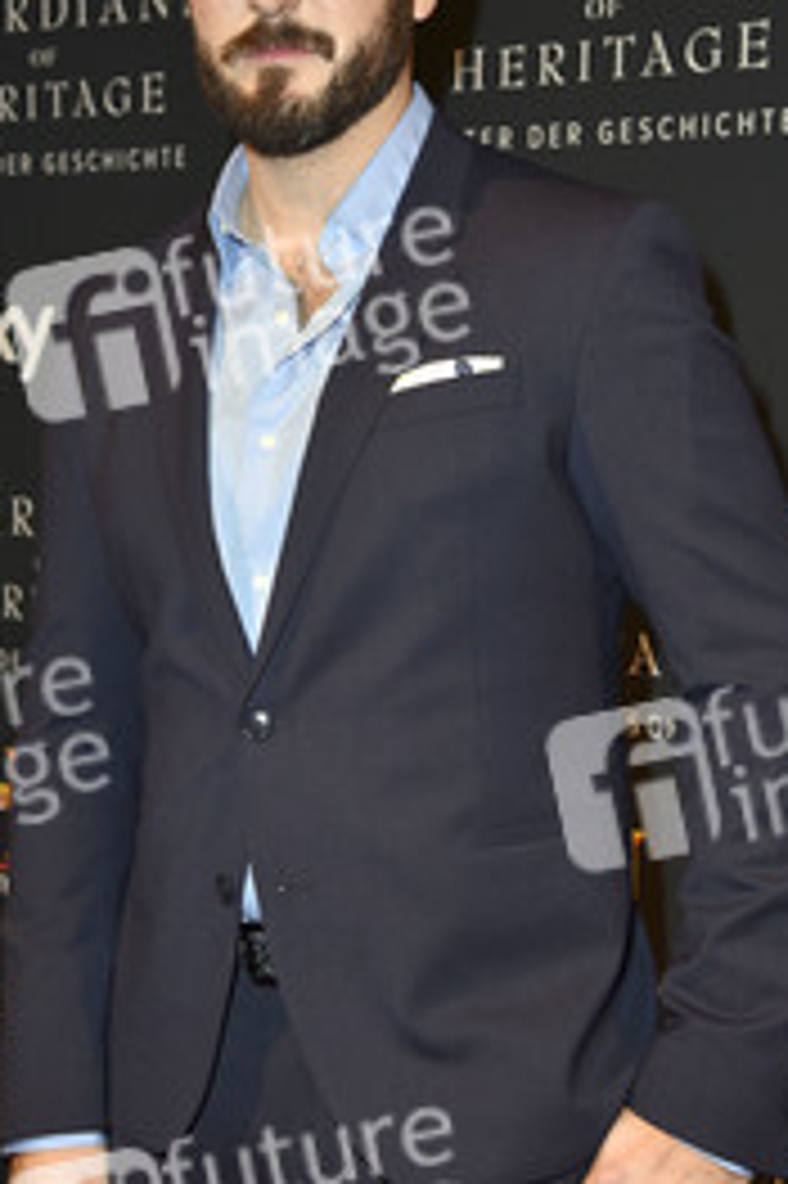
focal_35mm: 76
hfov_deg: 17.9
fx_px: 2498
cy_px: 540
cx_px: 369
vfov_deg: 26.7
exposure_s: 1/125
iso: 640
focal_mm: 50
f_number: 5.6
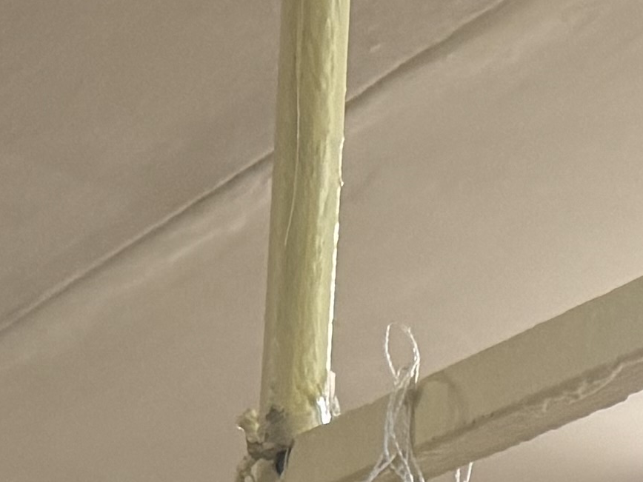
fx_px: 2935
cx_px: 683
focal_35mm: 158
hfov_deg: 12.3
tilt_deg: -0.9
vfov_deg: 7.9
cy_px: 1536
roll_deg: -2.5
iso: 200
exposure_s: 1/50
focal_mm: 6.86
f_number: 1.78
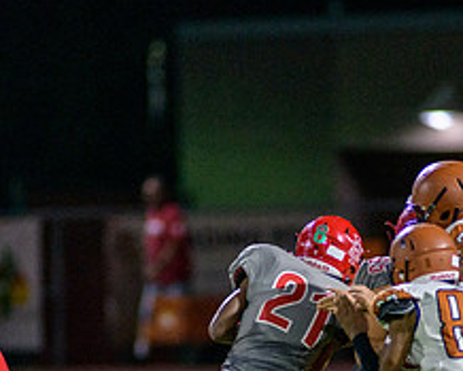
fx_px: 10264
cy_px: 368
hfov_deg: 2.6
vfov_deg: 2.1
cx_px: 255
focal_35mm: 748
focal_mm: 300
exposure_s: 1/800
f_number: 2.8
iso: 2500
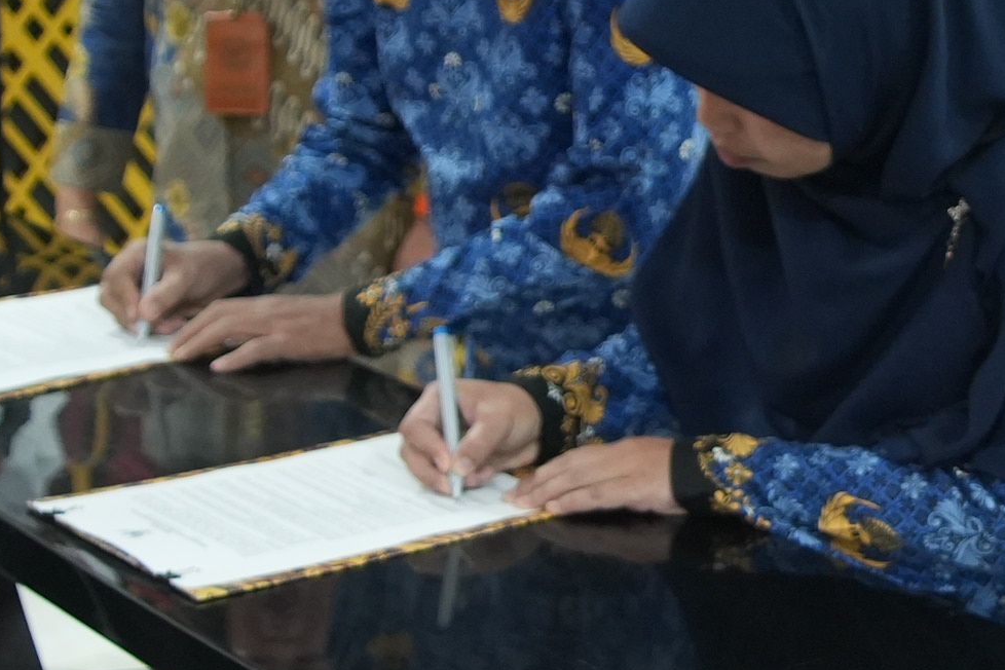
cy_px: 319
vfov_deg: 15.9
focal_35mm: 86
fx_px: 2401
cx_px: 990
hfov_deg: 22.8
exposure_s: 1/109
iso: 2500
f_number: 3.5
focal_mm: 24
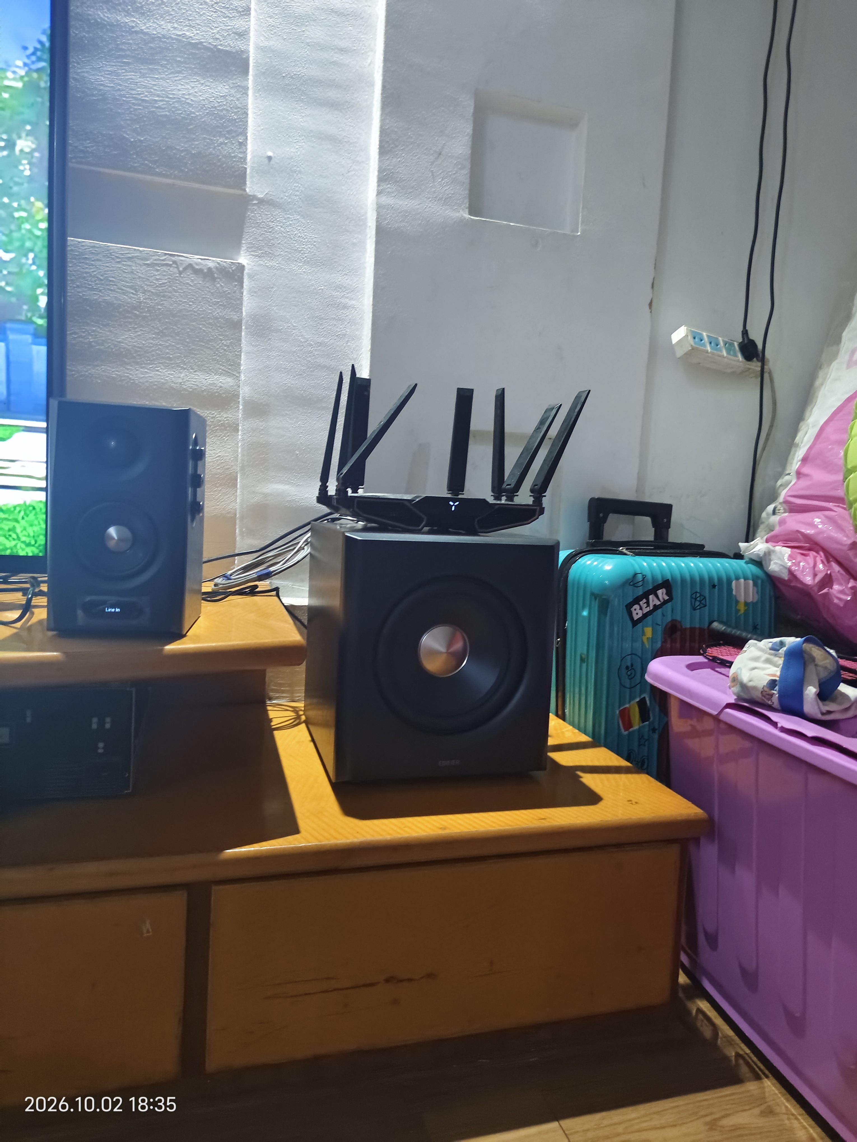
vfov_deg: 73.9
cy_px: 571
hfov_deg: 58.9
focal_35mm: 23
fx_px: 759
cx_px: 428
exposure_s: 1/25
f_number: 1.88
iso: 4041
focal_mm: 5.56
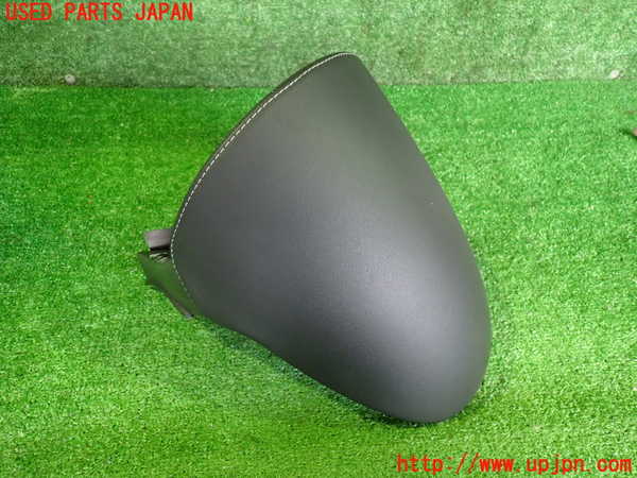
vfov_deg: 54.9
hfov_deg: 69.4
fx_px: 460
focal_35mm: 25
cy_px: 239
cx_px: 318
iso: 500
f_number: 2
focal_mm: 4.5
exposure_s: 1/30
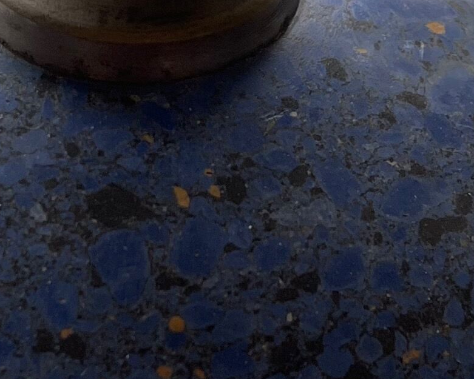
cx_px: 200
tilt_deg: -41.5
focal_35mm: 131
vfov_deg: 11.8
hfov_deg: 14.7
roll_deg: +0.1
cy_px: 172
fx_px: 1838
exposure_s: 1/121
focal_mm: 5.1
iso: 40
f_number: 1.6
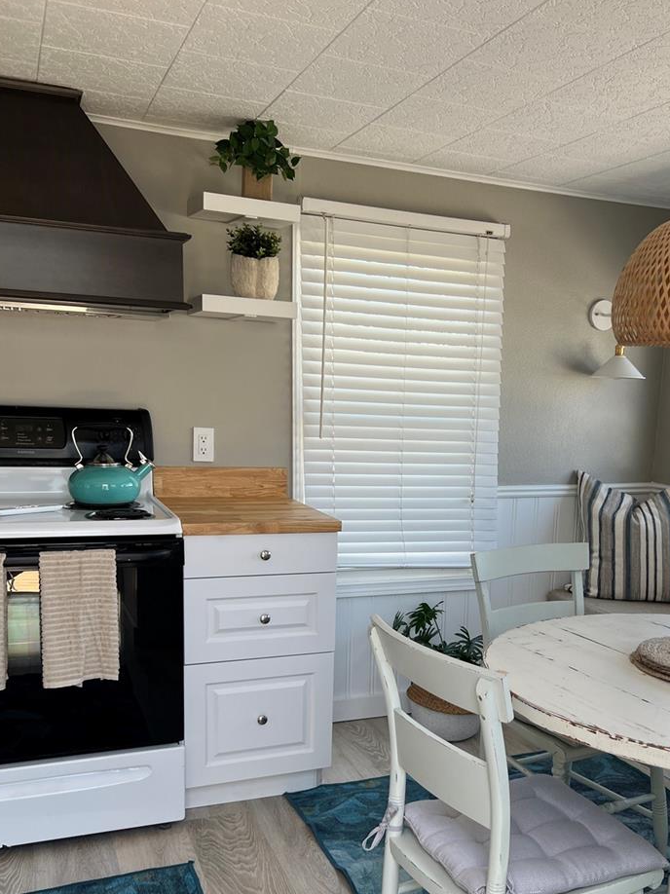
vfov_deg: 53.4
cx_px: 430
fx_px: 878
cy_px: 559
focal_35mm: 34
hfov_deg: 41.4
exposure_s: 1/246
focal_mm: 5.7
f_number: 1.5
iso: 40
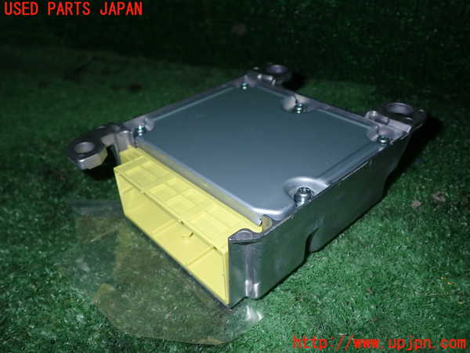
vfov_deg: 46.8
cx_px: 235
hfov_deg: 60.0
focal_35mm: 30
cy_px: 176
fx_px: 407
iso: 200
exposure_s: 1/30
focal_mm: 5.4
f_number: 6.3
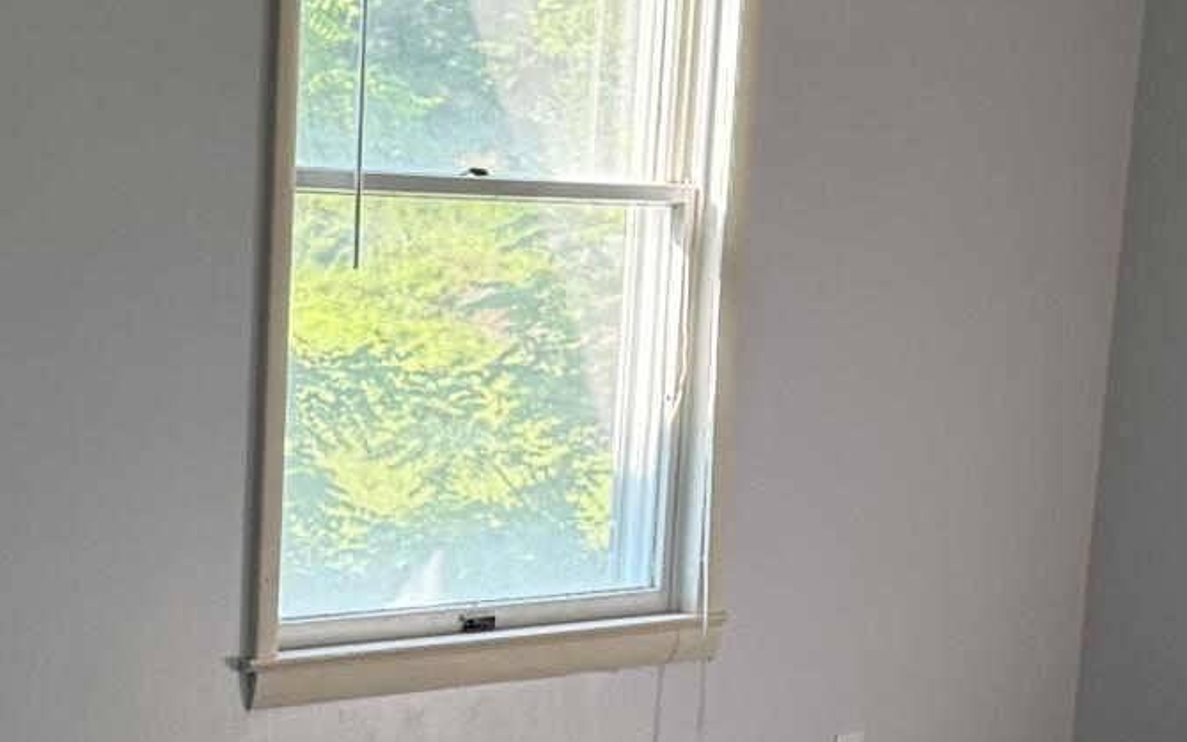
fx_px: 3688
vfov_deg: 11.2
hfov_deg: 18.2
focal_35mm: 114
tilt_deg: -11.7
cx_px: 360
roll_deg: -2.7
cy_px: 914
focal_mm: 6.76
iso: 200
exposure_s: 1/242
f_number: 1.78
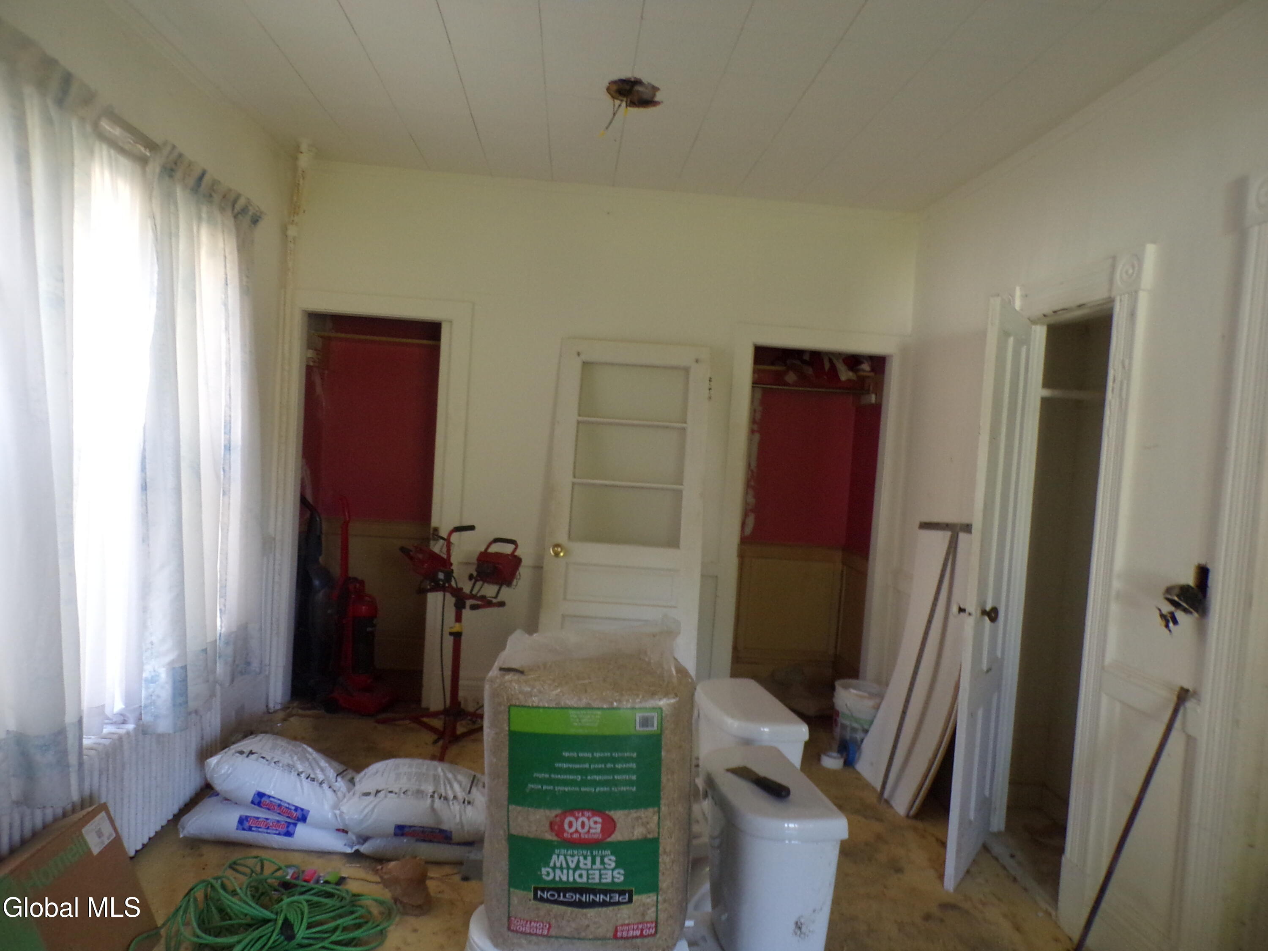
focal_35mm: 24
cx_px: 634
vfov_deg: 56.8
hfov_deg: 71.6
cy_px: 476
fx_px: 879
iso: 200
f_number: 3
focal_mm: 4.3
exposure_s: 1/20
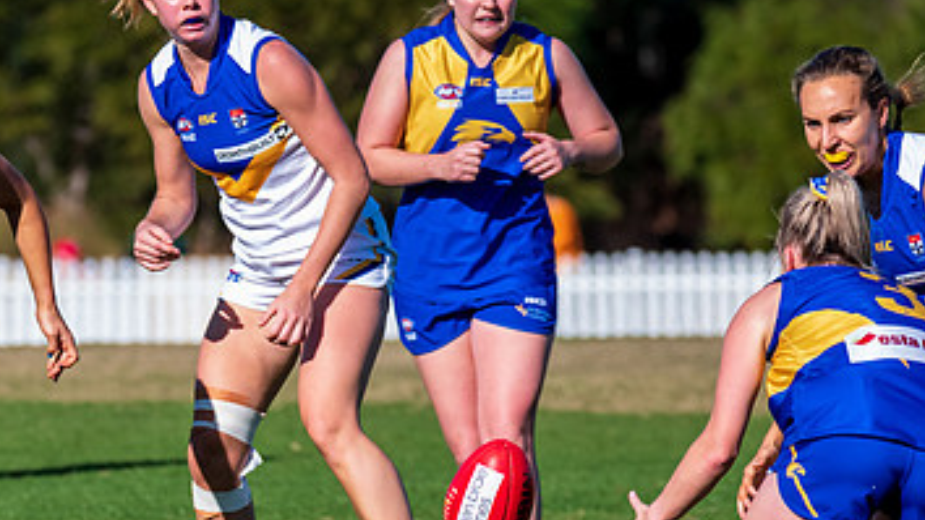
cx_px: -127
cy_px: 381
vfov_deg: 1.5
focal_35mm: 797
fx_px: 19545
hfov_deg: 2.7
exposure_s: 1/2000
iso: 800
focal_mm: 320
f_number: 8
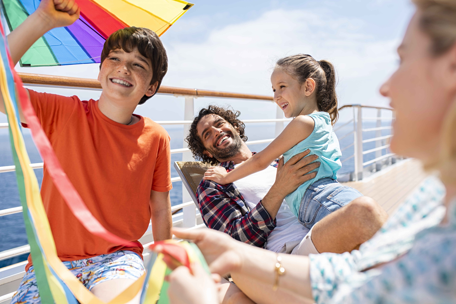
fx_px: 469
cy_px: 148
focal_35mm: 37
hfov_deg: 51.9
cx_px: 224
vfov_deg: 36.0
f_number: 2.8
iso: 50
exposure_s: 1/800
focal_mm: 35
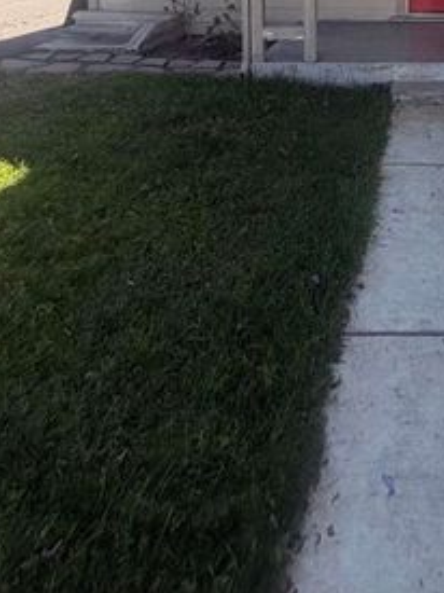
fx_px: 582
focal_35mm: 34
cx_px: 478
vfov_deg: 43.2
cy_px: -44
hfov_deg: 36.0
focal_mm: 2.22
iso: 50
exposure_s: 1/502
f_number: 2.2
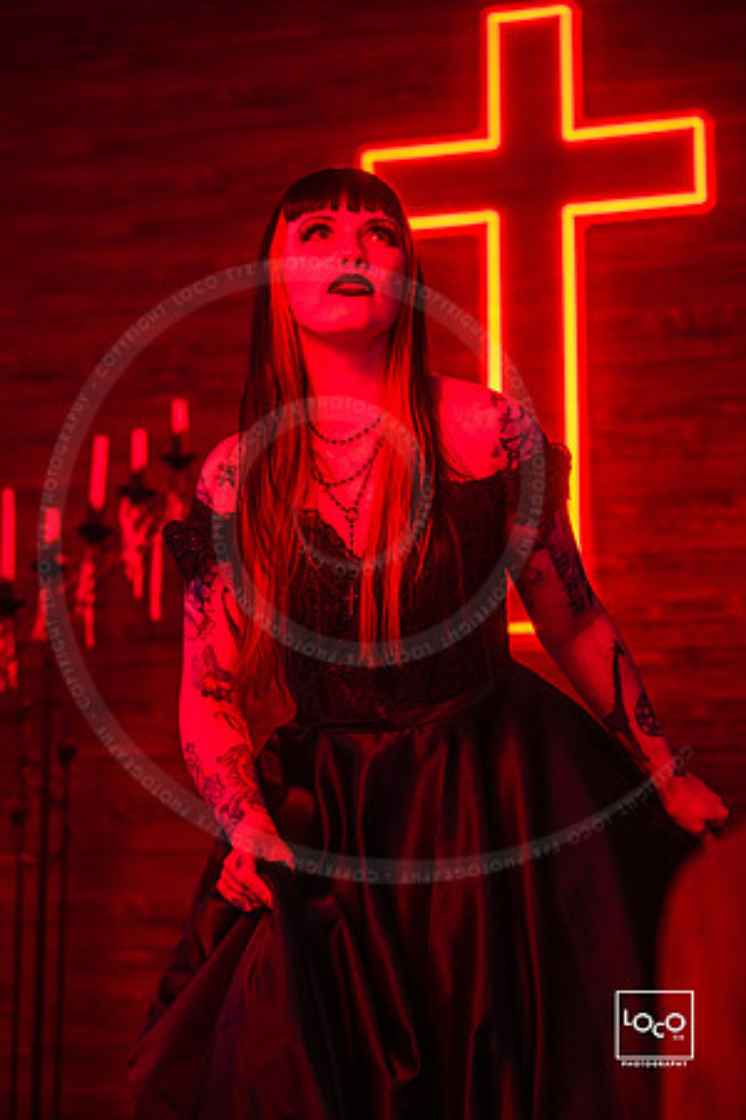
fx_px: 2114
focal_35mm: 68
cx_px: 373
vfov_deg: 29.7
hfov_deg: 20.0
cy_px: 560
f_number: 2.5
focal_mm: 68
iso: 1000
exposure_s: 1/250
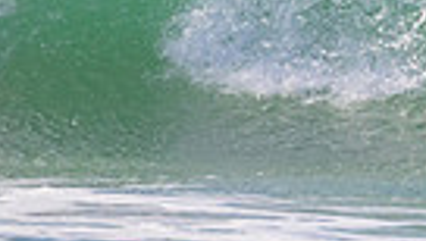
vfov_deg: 0.3
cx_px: 724
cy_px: -152
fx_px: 40310
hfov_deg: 0.6
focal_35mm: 3563
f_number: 11
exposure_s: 1/2000
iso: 1800
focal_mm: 800
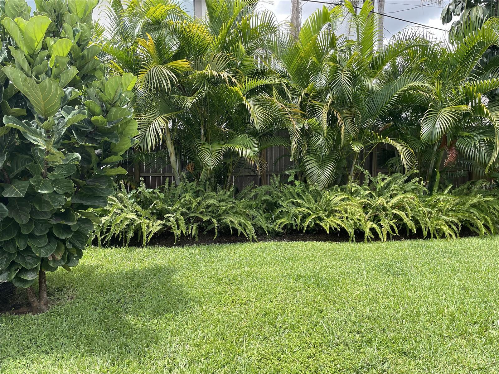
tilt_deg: -5.5
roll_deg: +0.3
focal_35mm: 26
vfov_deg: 53.1
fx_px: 375
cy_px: 187
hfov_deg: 67.3
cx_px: 250
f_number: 1.6
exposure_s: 1/759
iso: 32
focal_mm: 4.2
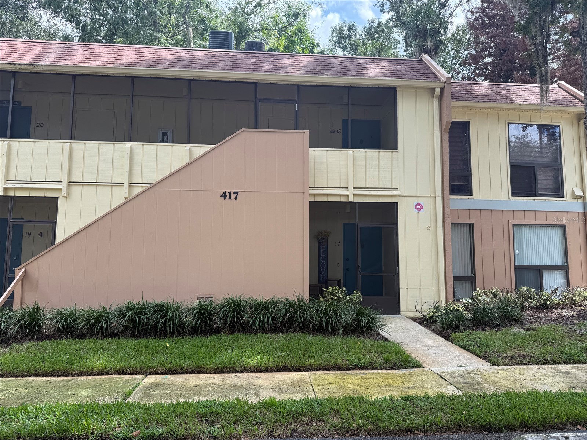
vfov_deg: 56.8
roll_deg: -0.3
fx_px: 407
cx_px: 294
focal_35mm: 24
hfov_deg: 71.6
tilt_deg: +6.2
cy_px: 220
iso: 80
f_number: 1.78
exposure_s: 1/831
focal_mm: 6.76
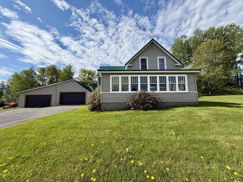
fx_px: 98
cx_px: 122
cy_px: 91
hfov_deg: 102.1
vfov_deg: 85.7
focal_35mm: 14
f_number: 2.2
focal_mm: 2.22
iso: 20
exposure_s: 1/942
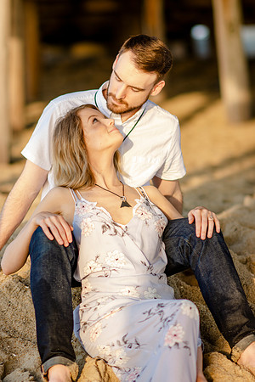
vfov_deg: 16.1
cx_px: 128
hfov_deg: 10.8
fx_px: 1355
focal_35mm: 128
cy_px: 191
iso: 125
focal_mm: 85
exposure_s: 1/500
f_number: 1.8
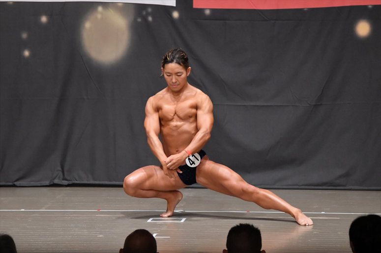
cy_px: 126
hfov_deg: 7.6
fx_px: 2856
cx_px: 190
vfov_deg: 5.1
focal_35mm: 270
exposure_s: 1/400
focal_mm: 180
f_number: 5.6
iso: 6400
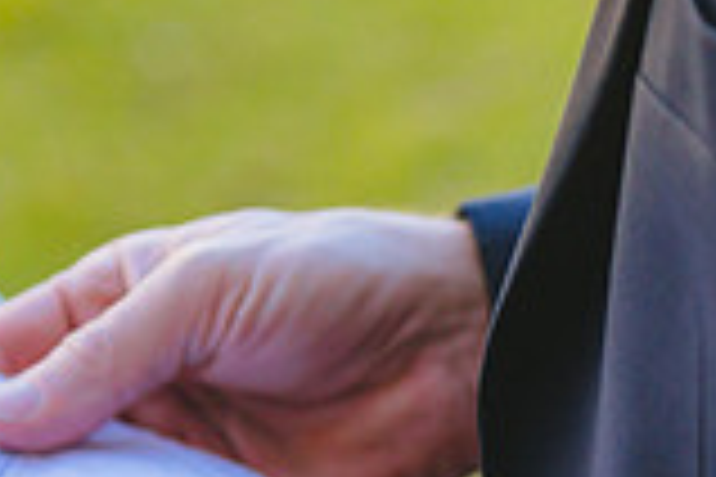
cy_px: 647
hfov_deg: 8.5
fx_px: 4793
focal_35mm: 241
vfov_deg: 5.7
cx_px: 601
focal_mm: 55
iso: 500
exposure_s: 1/1250
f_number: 2.8
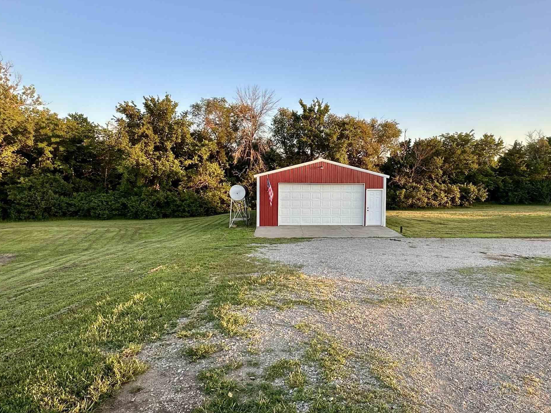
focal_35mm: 23
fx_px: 366
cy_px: 201
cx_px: 289
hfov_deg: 73.9
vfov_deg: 58.9
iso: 40
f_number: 2.2
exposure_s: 1/268
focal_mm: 2.22
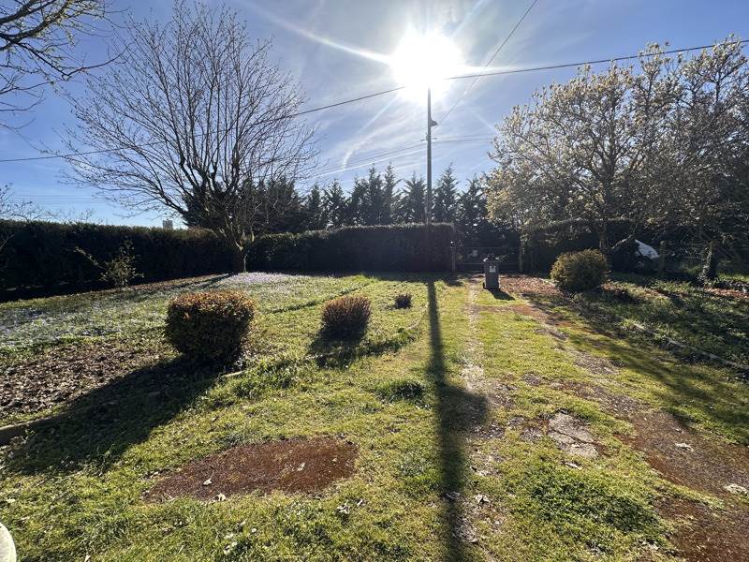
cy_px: 281
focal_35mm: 14
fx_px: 303
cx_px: 374
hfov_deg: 102.1
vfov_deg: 85.7
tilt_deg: -7.6
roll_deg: +1.3
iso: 40
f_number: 2.2
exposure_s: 1/1208
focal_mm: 2.22
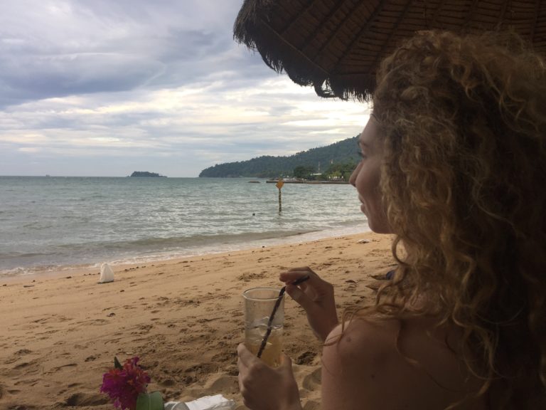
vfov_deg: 48.2
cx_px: 273
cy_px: 205
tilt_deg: -3.8
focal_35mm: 29
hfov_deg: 61.7
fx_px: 457
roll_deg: -1.8
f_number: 2.2
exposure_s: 1/202
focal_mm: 4.15
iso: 32
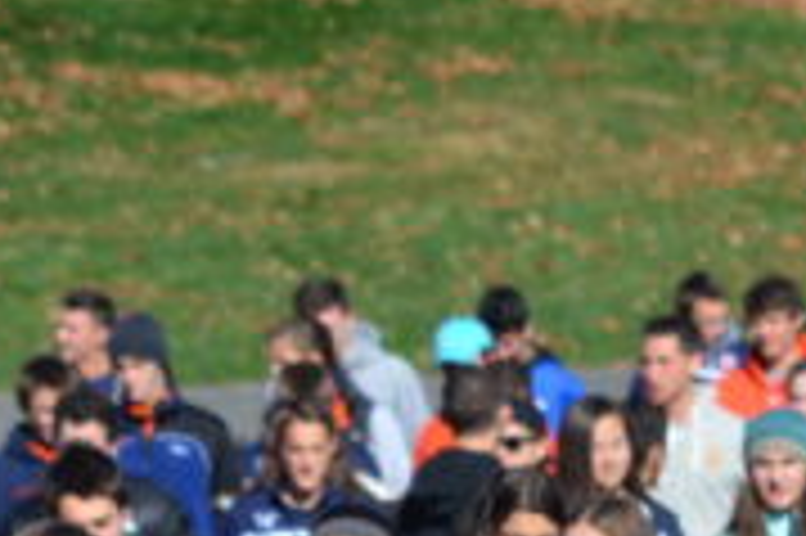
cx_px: 856
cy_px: 507
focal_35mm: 879
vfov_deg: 1.6
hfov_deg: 2.3
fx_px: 19654
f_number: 7.1
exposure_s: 1/800
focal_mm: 175
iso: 200
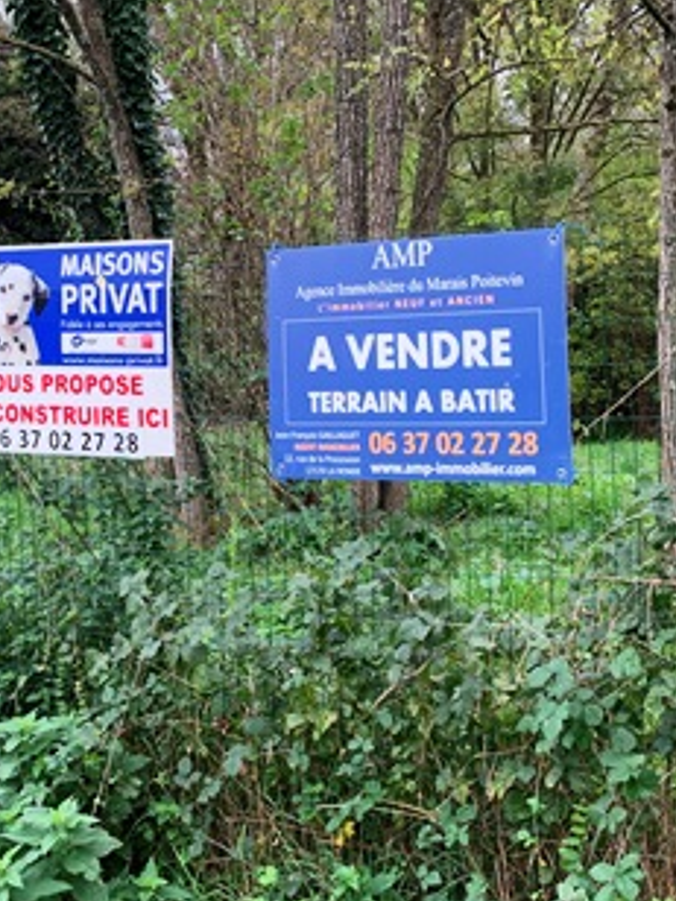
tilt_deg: -3.0
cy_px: 410
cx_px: 240
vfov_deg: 35.5
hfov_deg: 26.9
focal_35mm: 54
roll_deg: +2.1
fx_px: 1406
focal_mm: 4.25
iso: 25
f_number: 1.8
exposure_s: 1/141
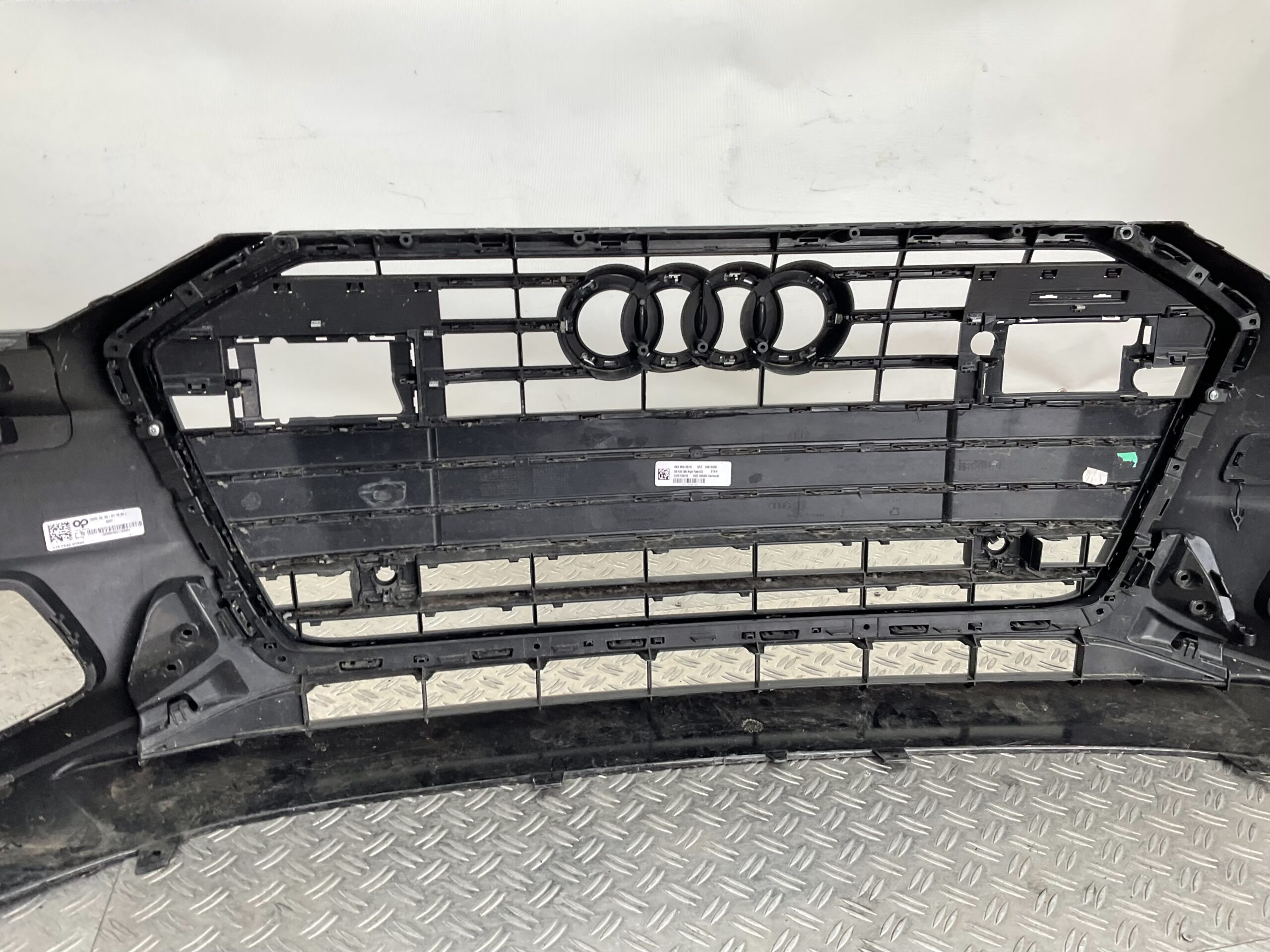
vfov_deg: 48.2
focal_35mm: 29
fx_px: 1064
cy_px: 476
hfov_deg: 61.7
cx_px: 635
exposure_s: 1/100
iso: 25
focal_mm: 3
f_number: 1.8
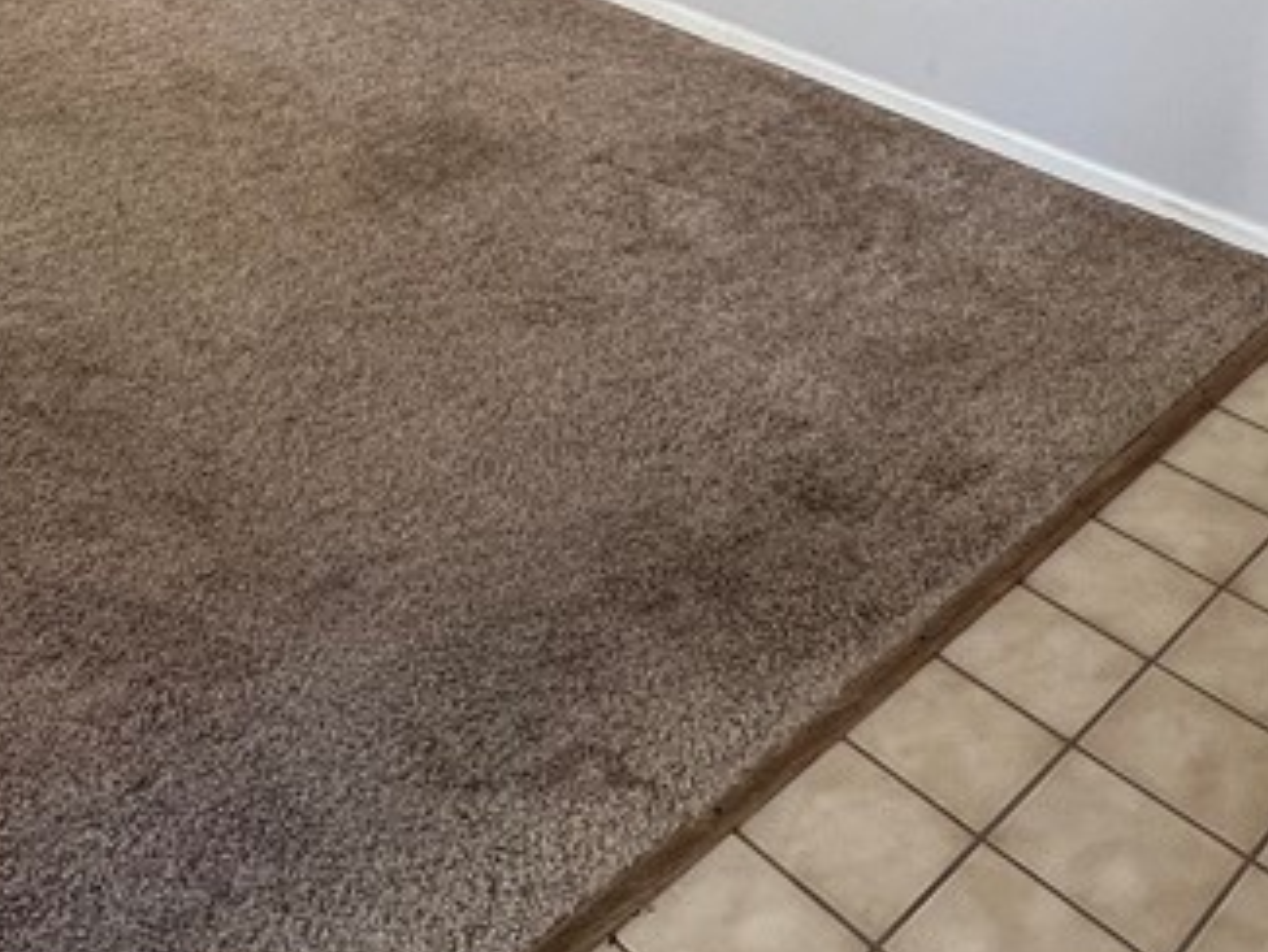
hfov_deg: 44.8
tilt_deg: -17.5
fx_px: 1502
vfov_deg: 30.9
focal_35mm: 41
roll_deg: -0.9
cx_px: 378
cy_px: -121
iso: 100
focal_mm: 1.57
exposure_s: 1/120
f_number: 1.8
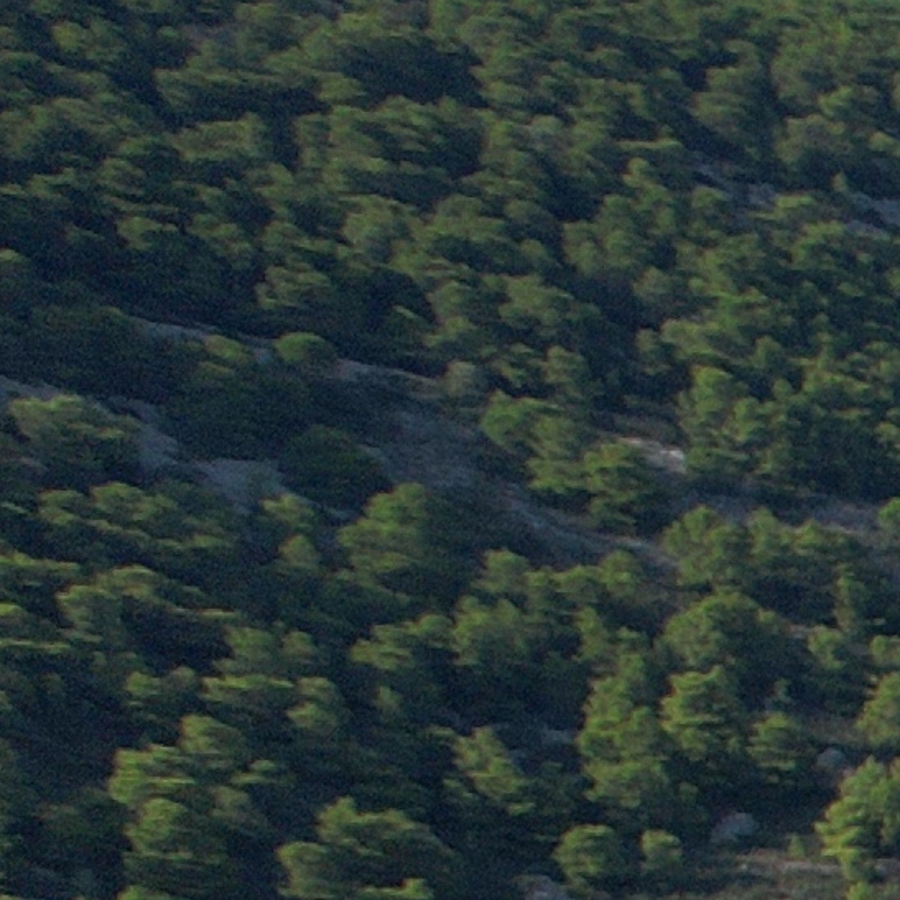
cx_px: 4375
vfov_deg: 8.4
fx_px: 5501
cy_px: 2261
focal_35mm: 187
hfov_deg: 6.2
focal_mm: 8.38
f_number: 2.8
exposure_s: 1/1500
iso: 100
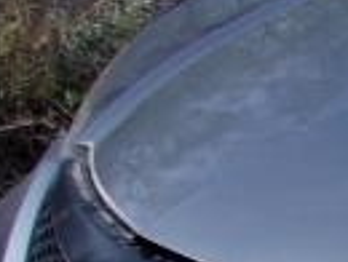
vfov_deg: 8.9
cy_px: 259
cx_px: 972
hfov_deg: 9.7
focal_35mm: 166
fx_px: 1672
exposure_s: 1/56
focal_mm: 4.9
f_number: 10.4
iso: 80
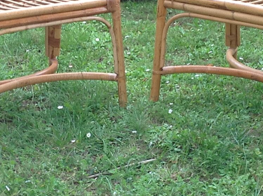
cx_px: 135
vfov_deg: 12.2
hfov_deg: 16.3
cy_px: 75
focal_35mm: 121
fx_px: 918
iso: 80
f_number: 2.4
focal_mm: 4.28
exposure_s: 1/145
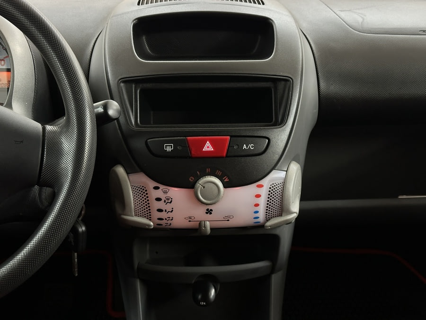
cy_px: 160
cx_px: 213
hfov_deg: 39.7
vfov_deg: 30.3
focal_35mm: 48
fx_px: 591
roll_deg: -0.8
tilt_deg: -22.1
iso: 160
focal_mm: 6.86
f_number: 1.78
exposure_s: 1/50
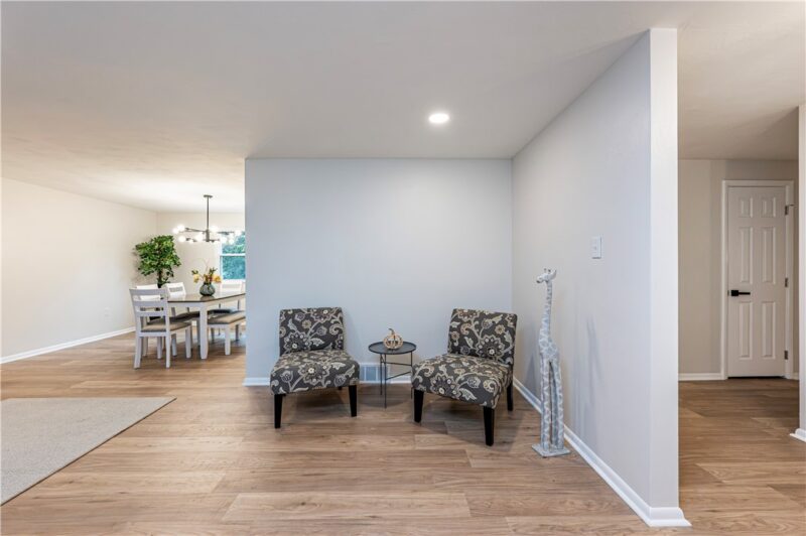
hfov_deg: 104.3
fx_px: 313
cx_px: 403
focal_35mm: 14
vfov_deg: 81.1
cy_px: 268
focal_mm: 14
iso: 2000
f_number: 8
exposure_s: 1/100
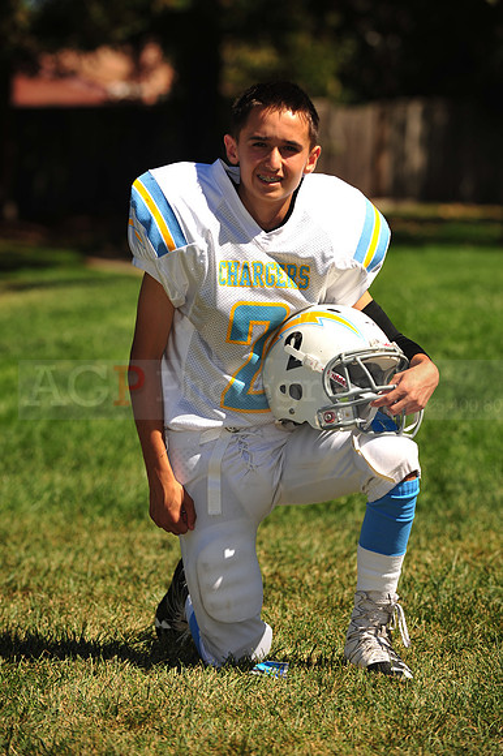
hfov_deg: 8.6
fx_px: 3357
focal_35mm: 160
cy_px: 378
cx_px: 252
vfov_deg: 12.8
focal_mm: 160
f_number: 5
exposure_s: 1/800
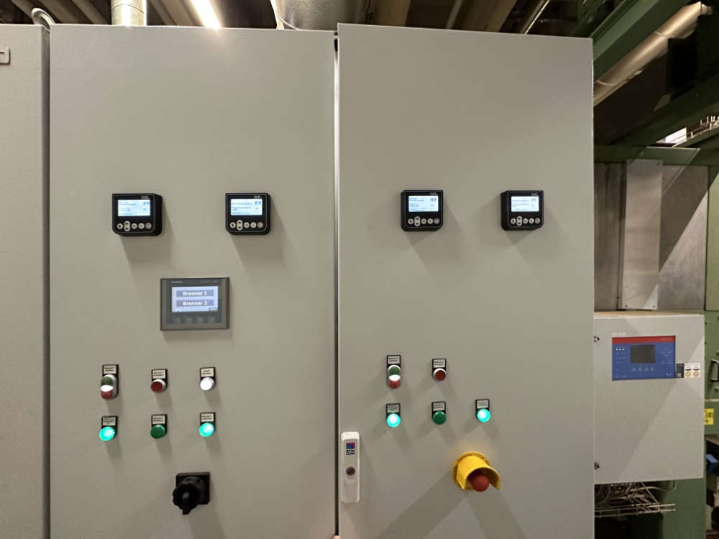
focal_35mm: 14
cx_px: 360
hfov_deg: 102.1
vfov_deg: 85.7
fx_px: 291
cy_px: 270
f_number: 2.2
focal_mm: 2.2
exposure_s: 1/50
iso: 500
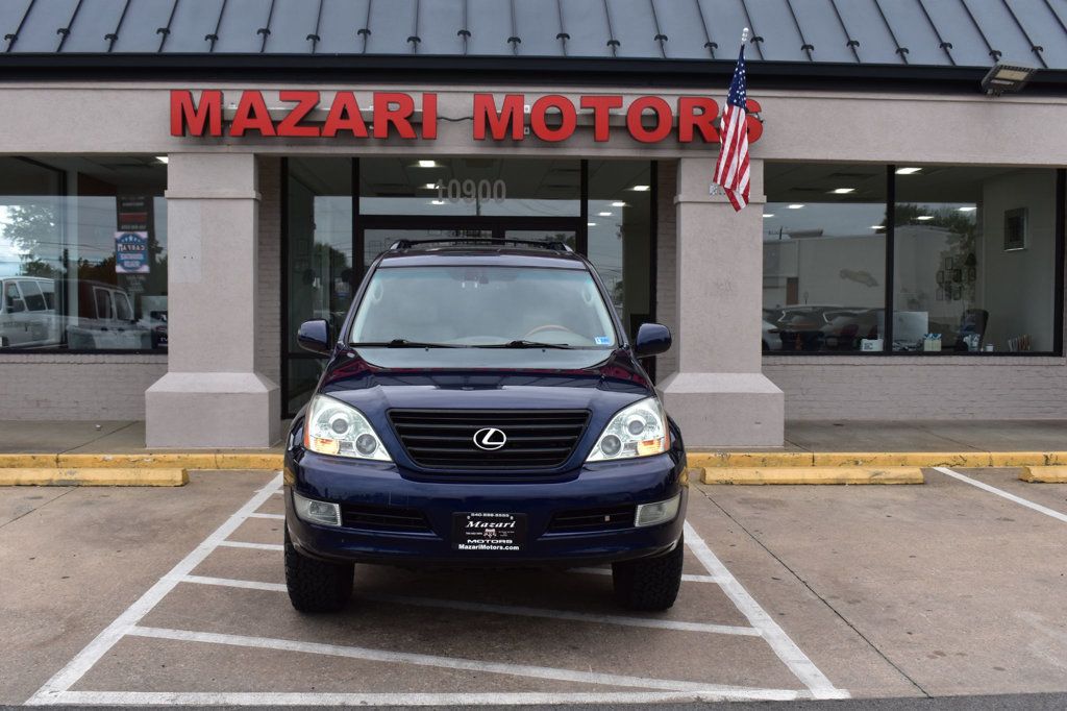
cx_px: 534
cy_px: 356
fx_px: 1111
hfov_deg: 51.3
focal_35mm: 38
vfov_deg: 35.5
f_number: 10
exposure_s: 1/250
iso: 400
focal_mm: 25
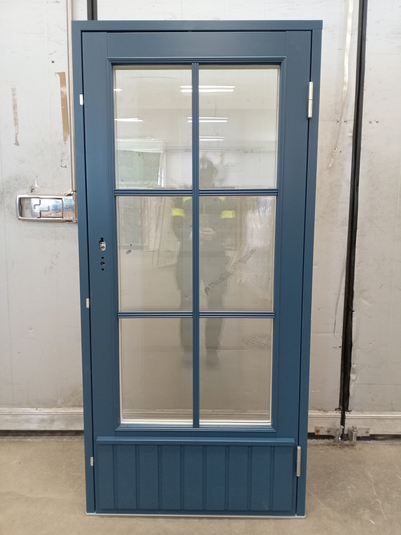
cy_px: 268
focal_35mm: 27
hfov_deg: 51.4
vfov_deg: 65.3
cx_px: 200
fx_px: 417
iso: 1368
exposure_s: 1/20
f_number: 1.8
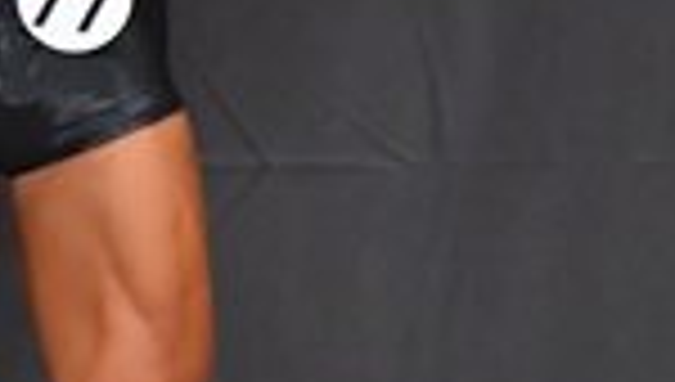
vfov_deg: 1.1
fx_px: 19544
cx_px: 1411
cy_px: 99
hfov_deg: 2.0
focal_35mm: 1090
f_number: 5.6
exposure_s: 1/400
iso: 6400
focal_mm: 135
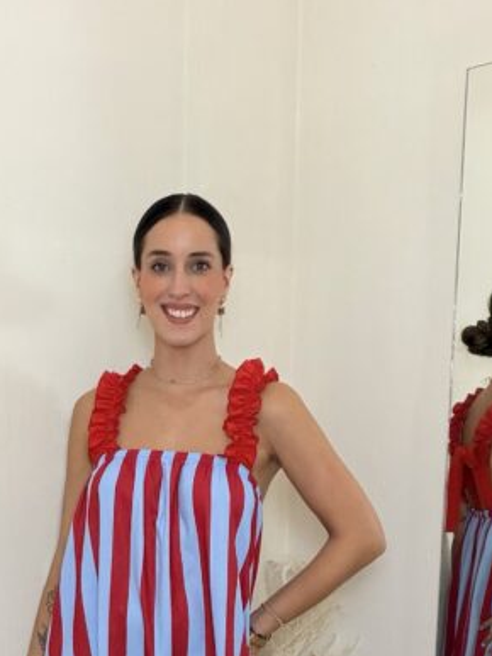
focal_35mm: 62
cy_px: 671
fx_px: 1176
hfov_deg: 23.6
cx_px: 175
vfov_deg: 29.0
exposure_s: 1/60
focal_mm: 2.71
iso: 125
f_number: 1.9
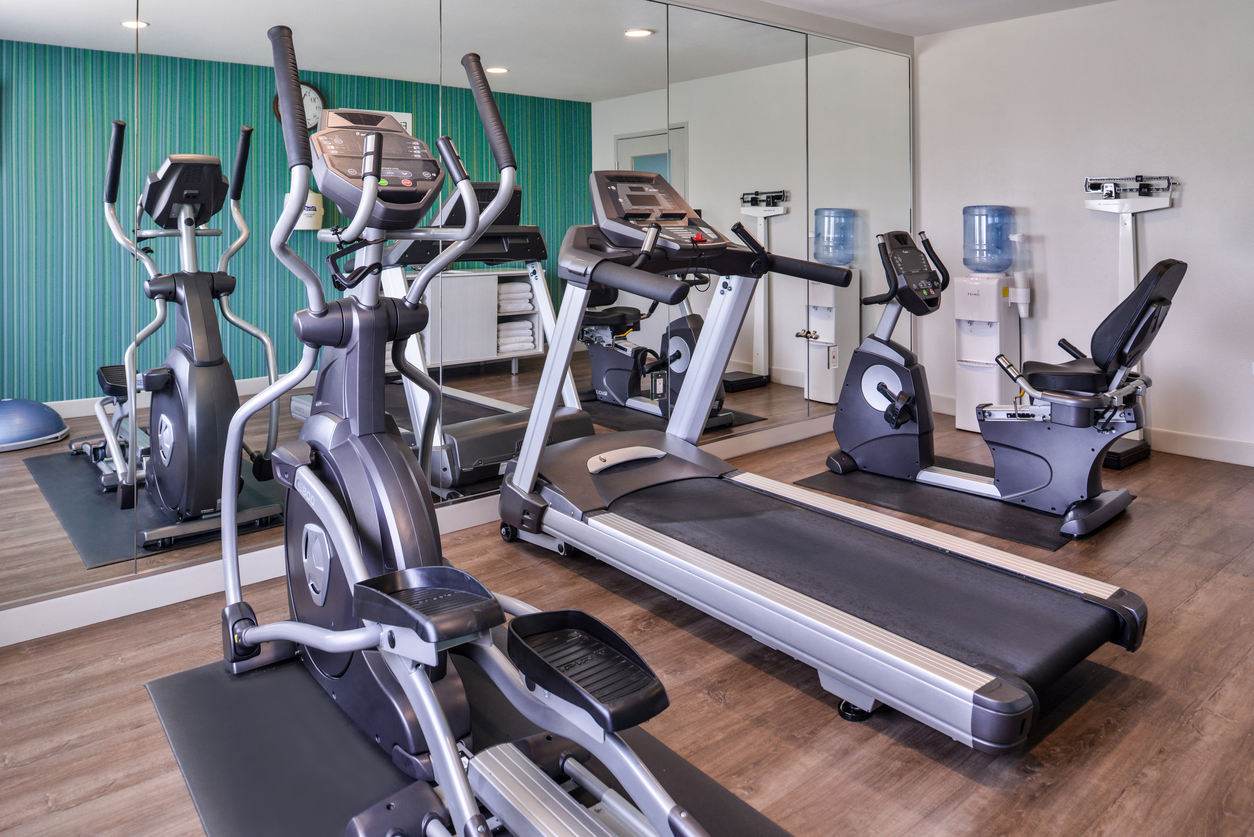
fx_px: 836
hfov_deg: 73.7
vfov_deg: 53.2
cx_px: 627
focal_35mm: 24
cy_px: 418
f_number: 7.1
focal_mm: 24
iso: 400
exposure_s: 1/20
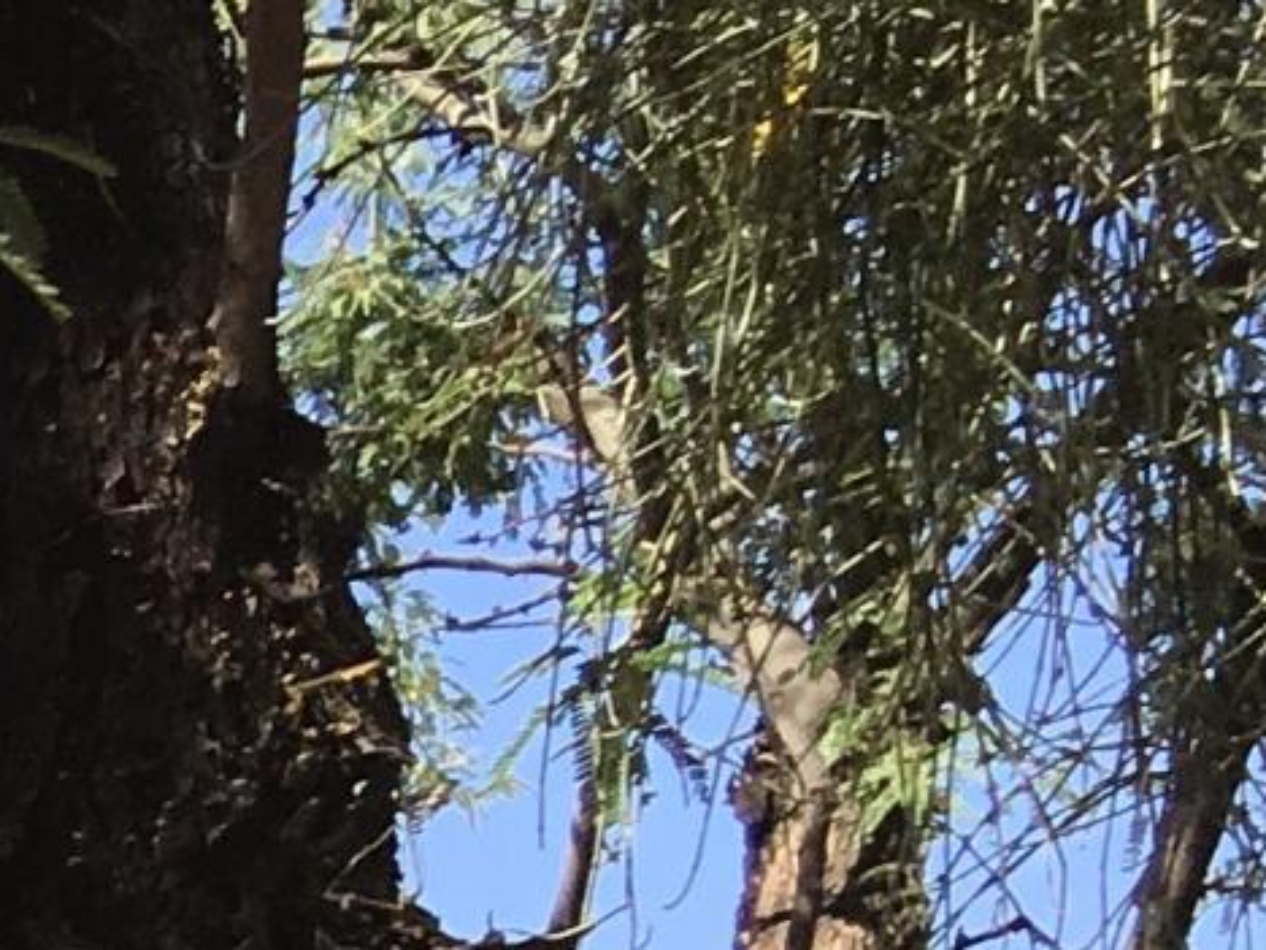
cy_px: 2352
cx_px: -2678
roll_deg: +1.0
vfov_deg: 7.4
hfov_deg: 8.6
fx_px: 6803
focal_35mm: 186
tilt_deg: -0.2
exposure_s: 1/845
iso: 25
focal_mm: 4.15
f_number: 2.2
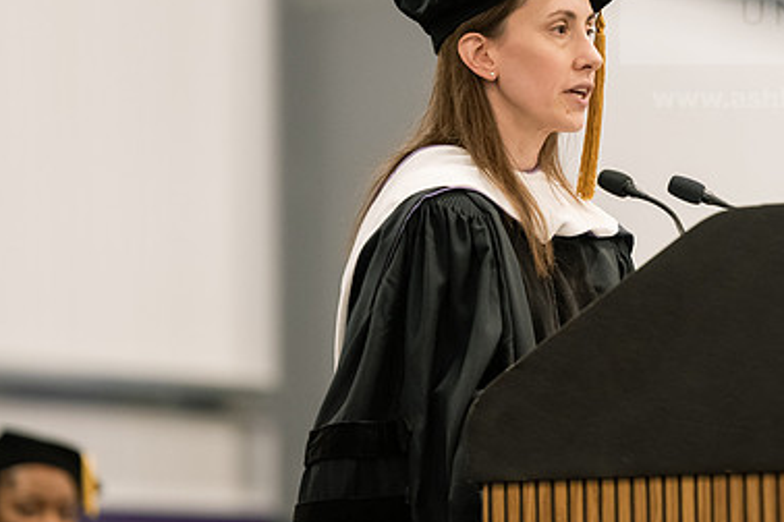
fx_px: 6184
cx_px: 558
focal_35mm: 284
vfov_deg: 4.8
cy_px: 142
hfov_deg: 7.2
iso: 3200
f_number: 3.5
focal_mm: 185
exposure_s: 1/200
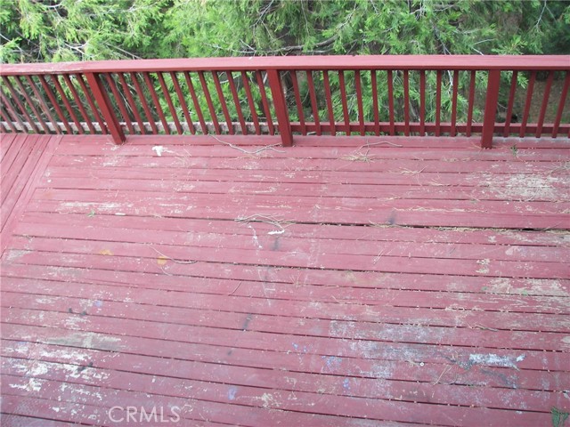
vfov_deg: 39.7
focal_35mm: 36
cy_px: 214
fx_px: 593
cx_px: 285
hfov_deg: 51.4
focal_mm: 6
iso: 50
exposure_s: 1/50
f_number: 2.8
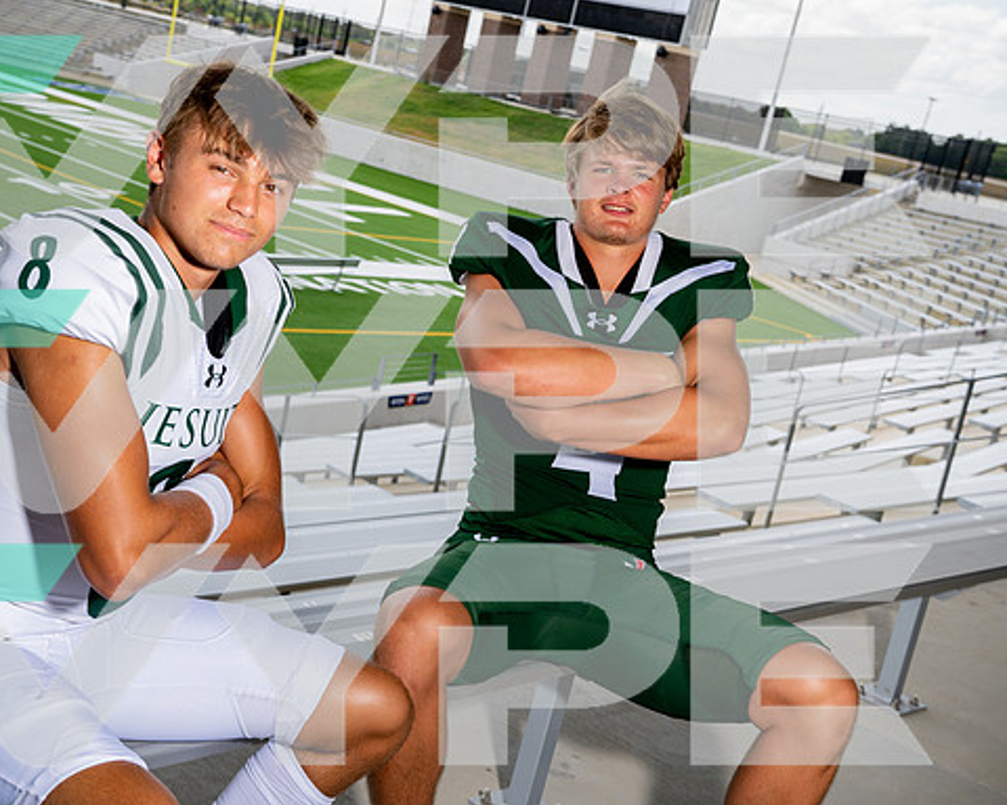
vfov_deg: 29.7
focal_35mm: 51
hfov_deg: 36.5
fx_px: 1520
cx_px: 405
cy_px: 401
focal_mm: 45
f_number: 6.3
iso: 100
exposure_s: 1/250
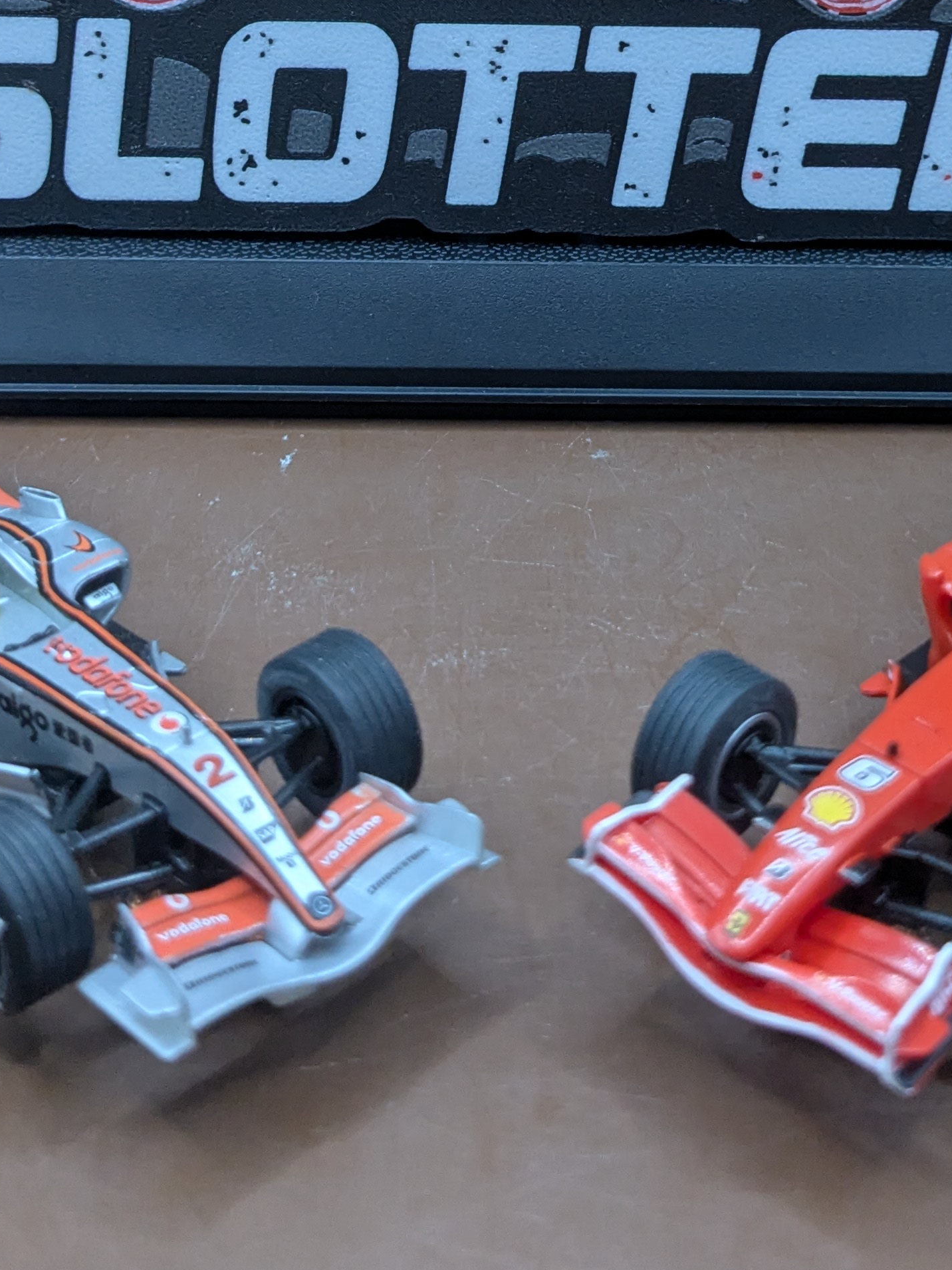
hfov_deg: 25.6
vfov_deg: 32.1
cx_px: 602
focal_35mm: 57
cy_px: 124
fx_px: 2091
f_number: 1.73
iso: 427
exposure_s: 1/50.1
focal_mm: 4.38
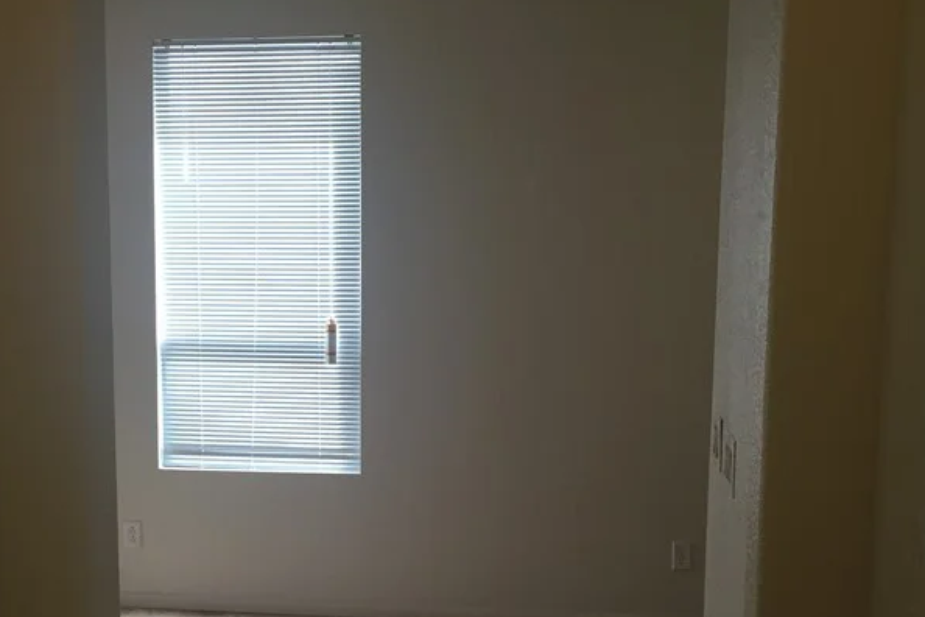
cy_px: 441
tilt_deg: -5.8
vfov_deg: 25.8
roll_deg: -0.3
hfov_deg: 38.0
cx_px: 366
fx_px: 1336
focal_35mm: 52
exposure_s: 1/30
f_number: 2.2
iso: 32
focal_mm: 4.15
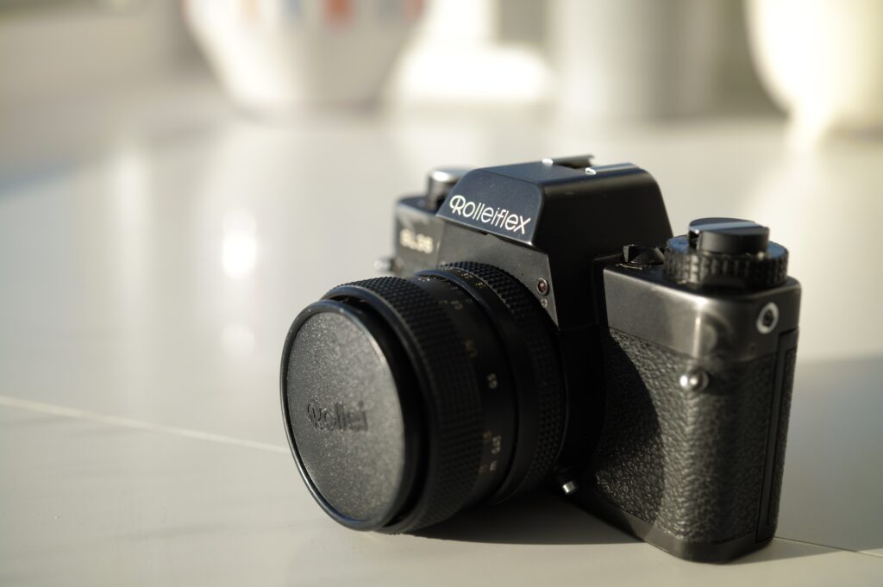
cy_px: 294
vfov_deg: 26.9
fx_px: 1225
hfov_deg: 39.6
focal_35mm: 50
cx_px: 442
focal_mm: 50
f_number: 3.5
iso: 100
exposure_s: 1/400
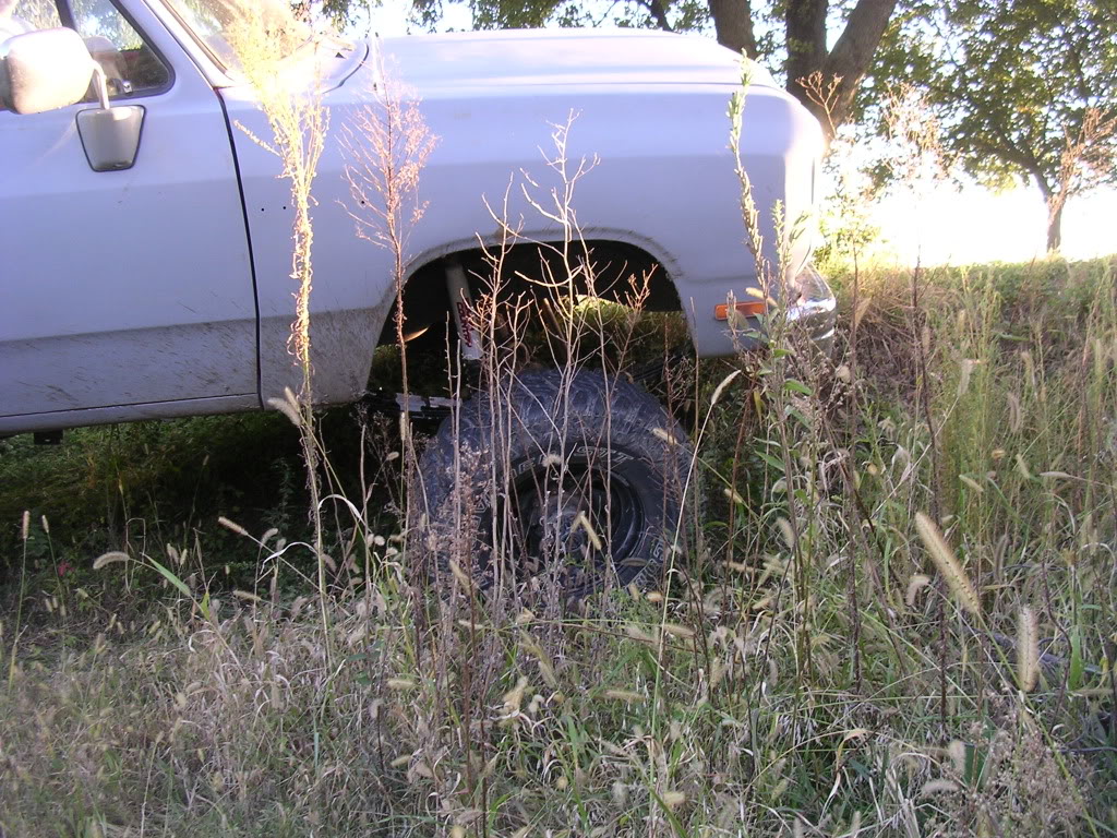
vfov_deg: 37.7
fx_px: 1226
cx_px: 558
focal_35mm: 38
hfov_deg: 49.0
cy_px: 419
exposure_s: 1/36.6
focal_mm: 5.8
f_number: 2.8
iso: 100
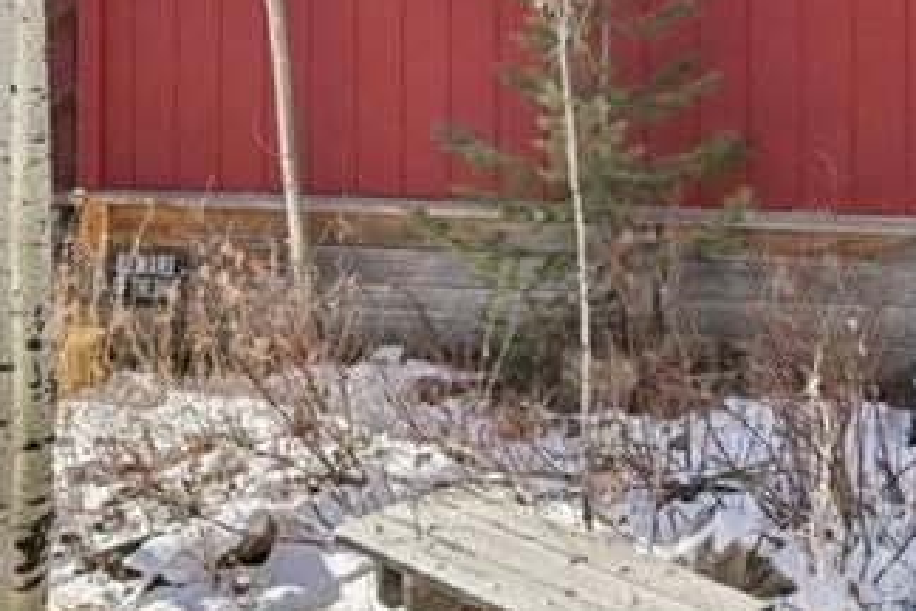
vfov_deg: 16.3
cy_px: -59
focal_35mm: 81
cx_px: 792
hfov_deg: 24.3
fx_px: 2073
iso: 64
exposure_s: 1/100
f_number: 8
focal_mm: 16.5
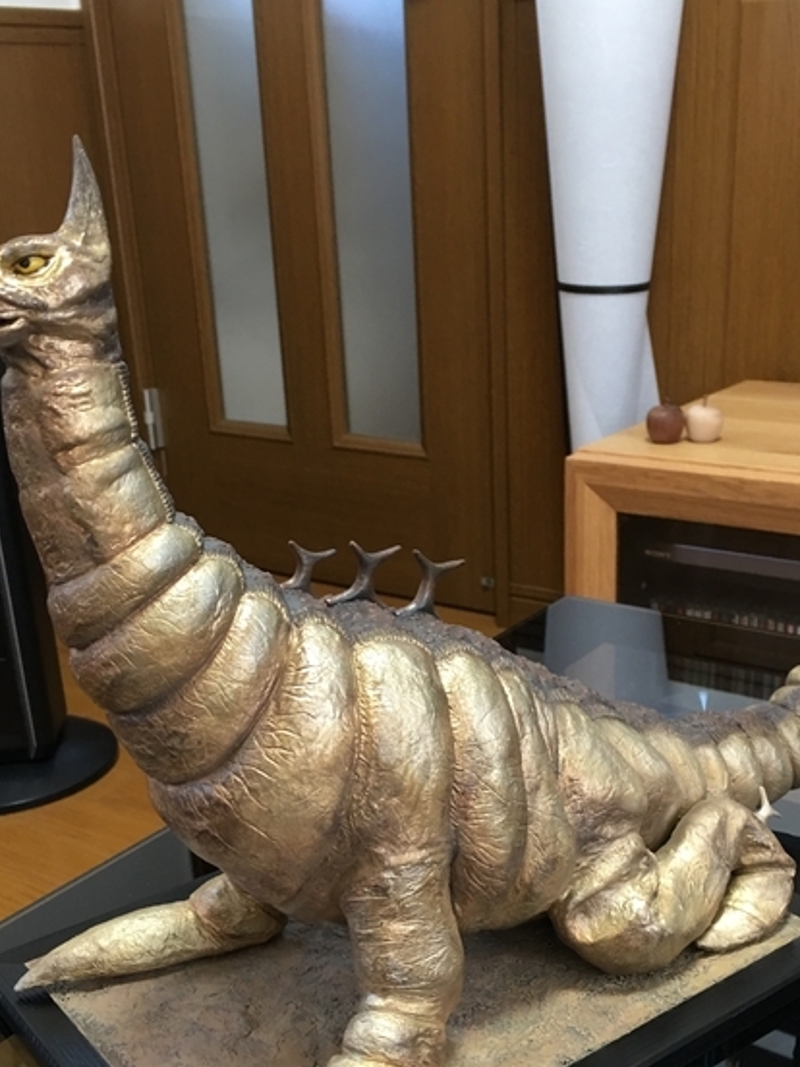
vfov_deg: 44.4
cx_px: 435
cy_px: 669
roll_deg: +3.7
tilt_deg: -22.1
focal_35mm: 42
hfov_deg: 34.3
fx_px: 1294
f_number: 2.2
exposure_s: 1/15
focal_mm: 4.15
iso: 50
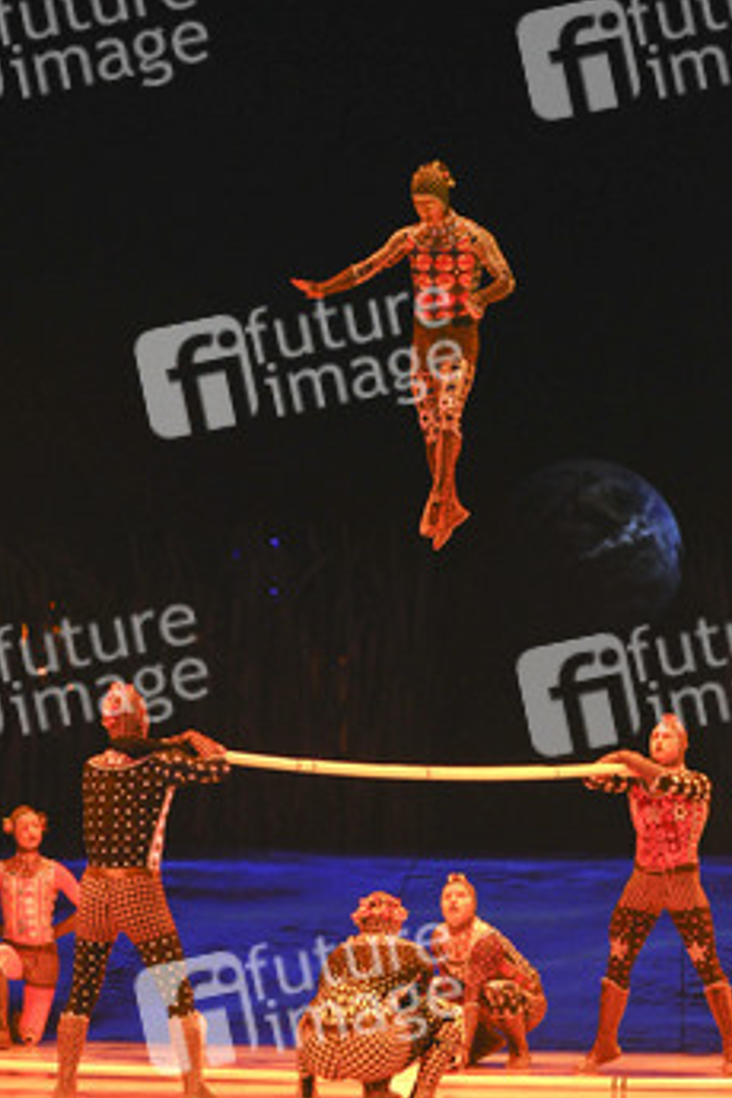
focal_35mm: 139
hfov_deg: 9.9
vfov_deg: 14.8
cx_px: 391
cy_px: 522
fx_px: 4239
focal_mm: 80
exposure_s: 1/320
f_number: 2.8
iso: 2000
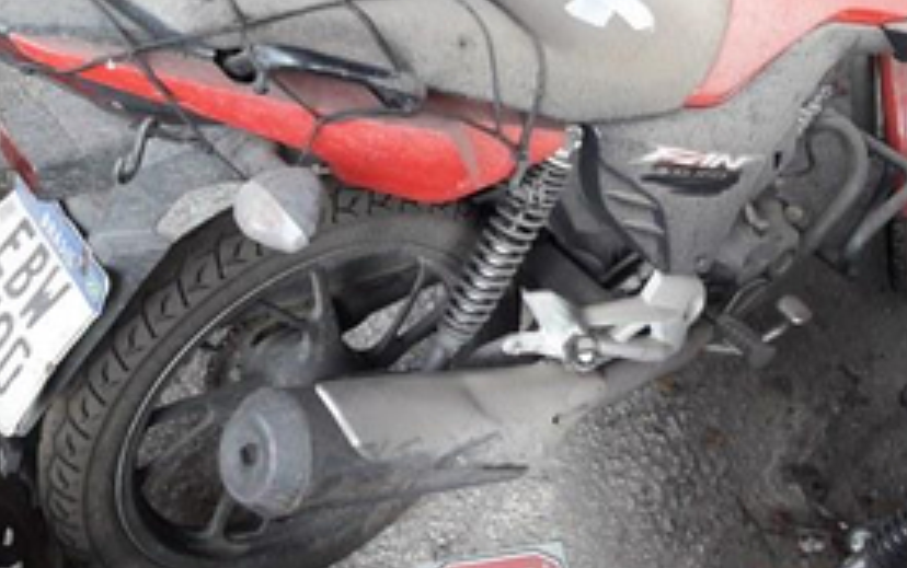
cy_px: 194
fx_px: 1064
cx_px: 542
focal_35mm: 43
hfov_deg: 45.9
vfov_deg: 29.7
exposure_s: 1/120
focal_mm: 3.7
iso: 64
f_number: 1.9
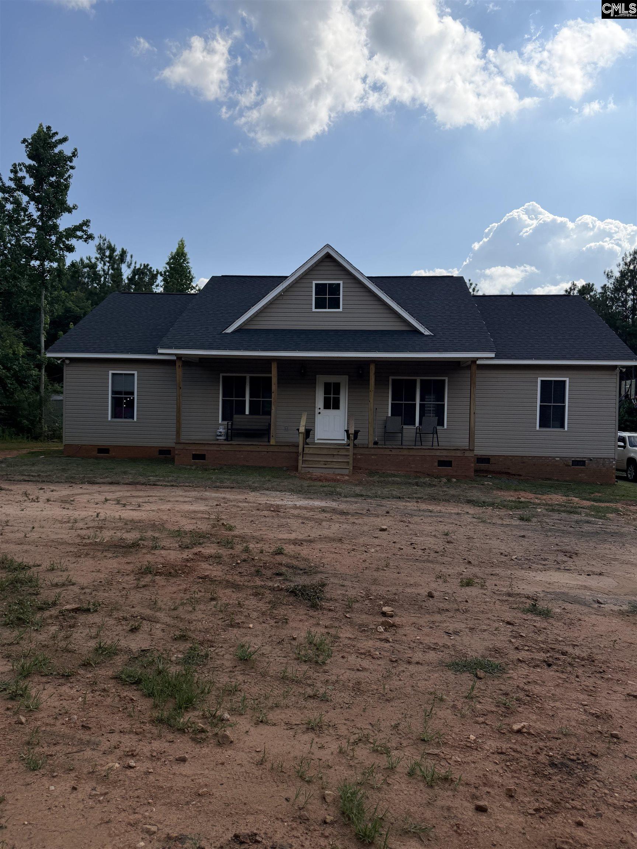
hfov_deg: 56.8
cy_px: 424
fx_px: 589
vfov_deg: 71.6
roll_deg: -1.7
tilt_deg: -1.0
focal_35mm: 24
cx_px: 318
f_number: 1.78
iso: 100
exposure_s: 1/6711
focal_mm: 6.76
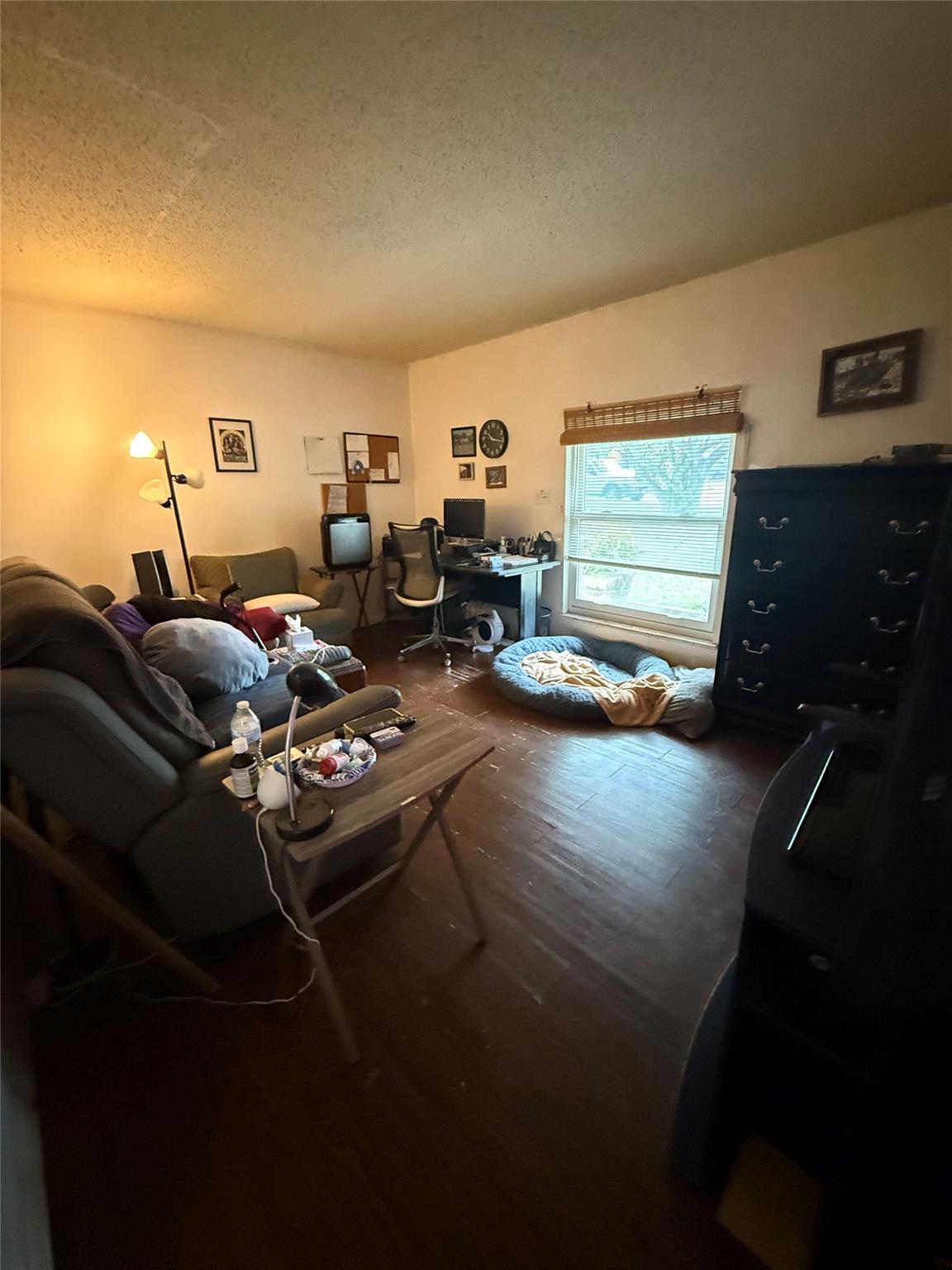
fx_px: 513
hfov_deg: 85.7
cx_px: 476
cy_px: 635
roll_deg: +2.9
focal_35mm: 14
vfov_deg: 102.1
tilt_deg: -12.6
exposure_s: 1/60
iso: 1250
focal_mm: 2.22
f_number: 2.2
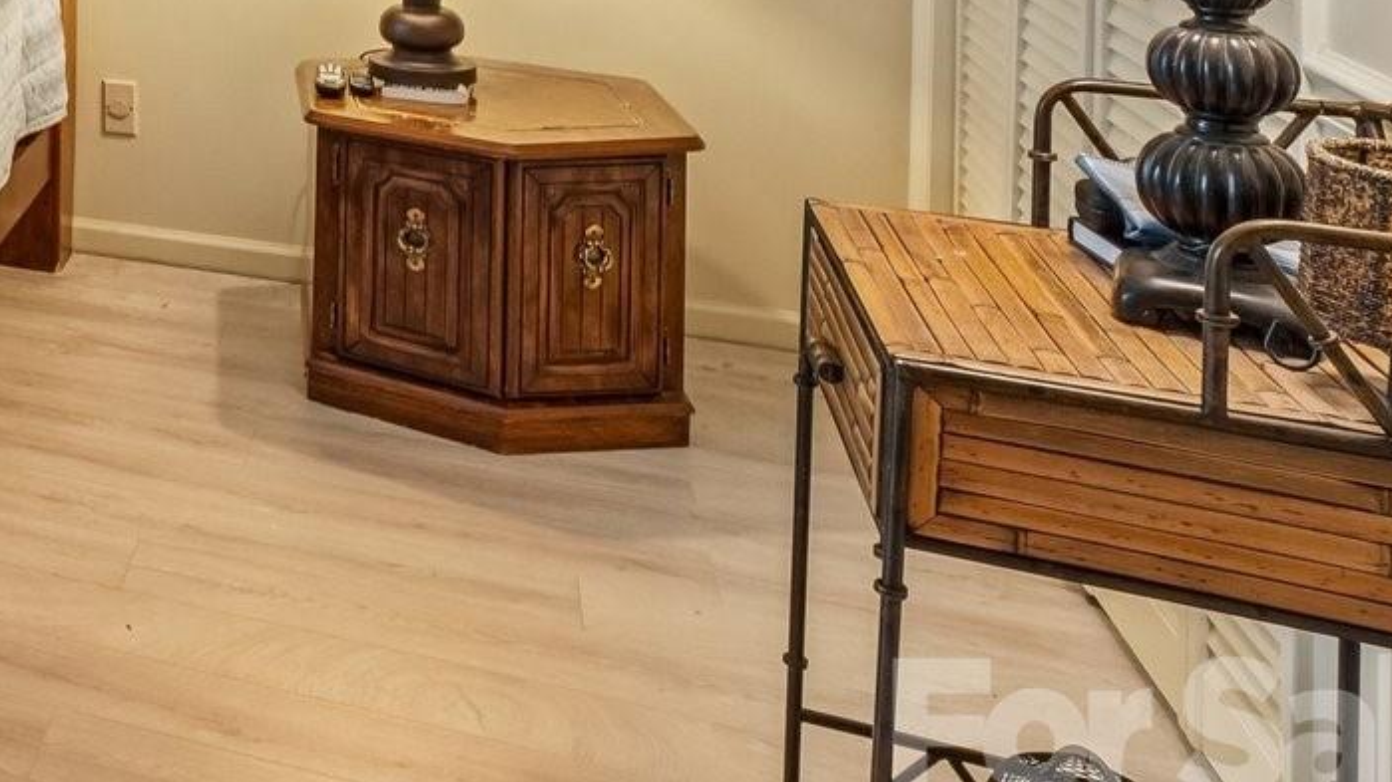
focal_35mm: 46
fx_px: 1698
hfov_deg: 31.5
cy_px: -309
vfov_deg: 22.4
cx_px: -512
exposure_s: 1/6
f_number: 8
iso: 400
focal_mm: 10
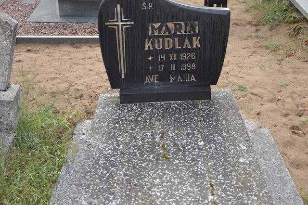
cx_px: 154
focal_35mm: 57
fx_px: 487
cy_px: 102
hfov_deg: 35.1
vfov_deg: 23.8
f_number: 4.5
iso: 125
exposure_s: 1/125
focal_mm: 38
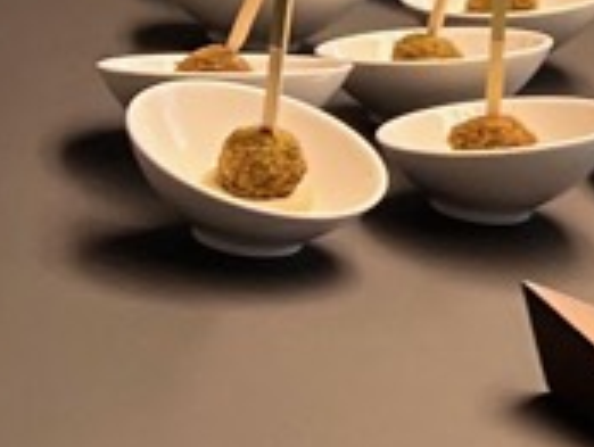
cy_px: -249
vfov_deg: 6.8
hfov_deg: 8.7
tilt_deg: -7.2
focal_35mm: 215
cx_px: 1144
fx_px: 3694
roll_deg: -10.5
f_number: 1.5
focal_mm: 5.7
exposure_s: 1/100
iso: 125
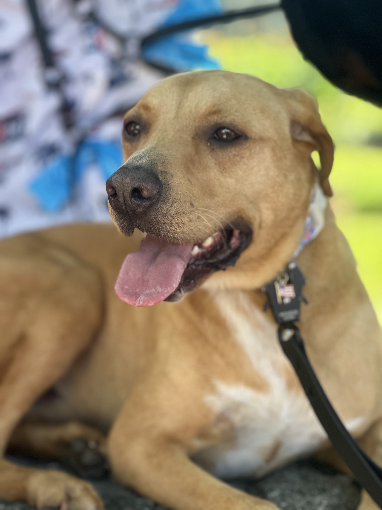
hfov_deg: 19.1
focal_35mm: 77
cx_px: 191
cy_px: 255
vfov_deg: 25.3
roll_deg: +0.1
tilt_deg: -9.0
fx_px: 1133
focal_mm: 9
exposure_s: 1/121
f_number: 2.8
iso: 64
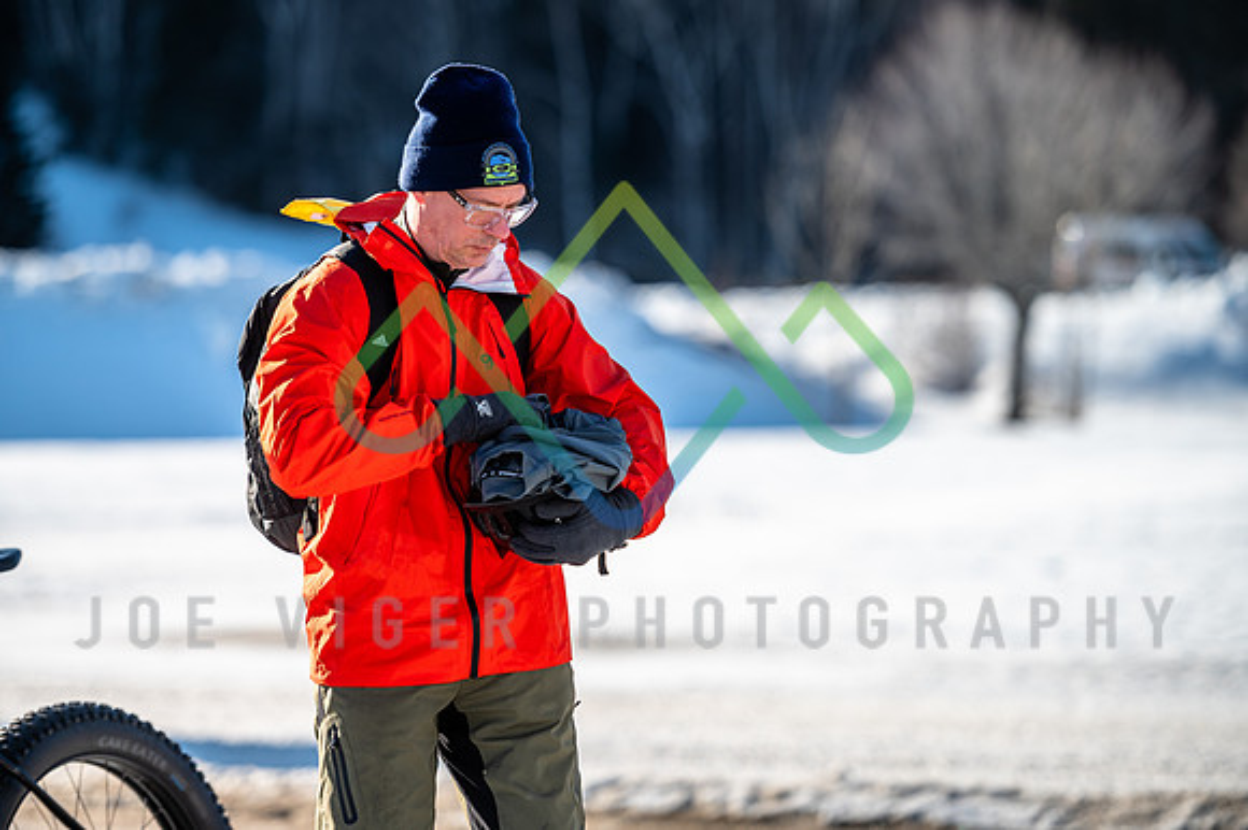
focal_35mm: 160
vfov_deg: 8.6
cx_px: 624
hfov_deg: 12.8
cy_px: 415
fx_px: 5543
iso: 100
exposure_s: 1/1600
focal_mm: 160
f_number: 2.8
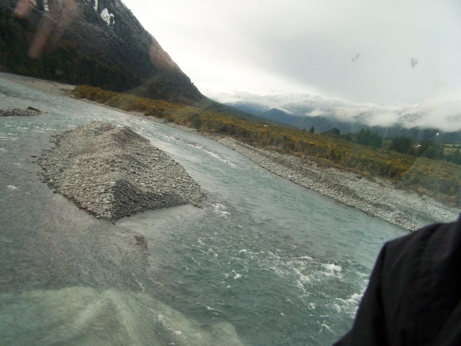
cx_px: 230
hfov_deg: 49.0
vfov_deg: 37.7
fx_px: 506
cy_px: 173
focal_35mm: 38
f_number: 2.8
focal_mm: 6.3
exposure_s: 1/250
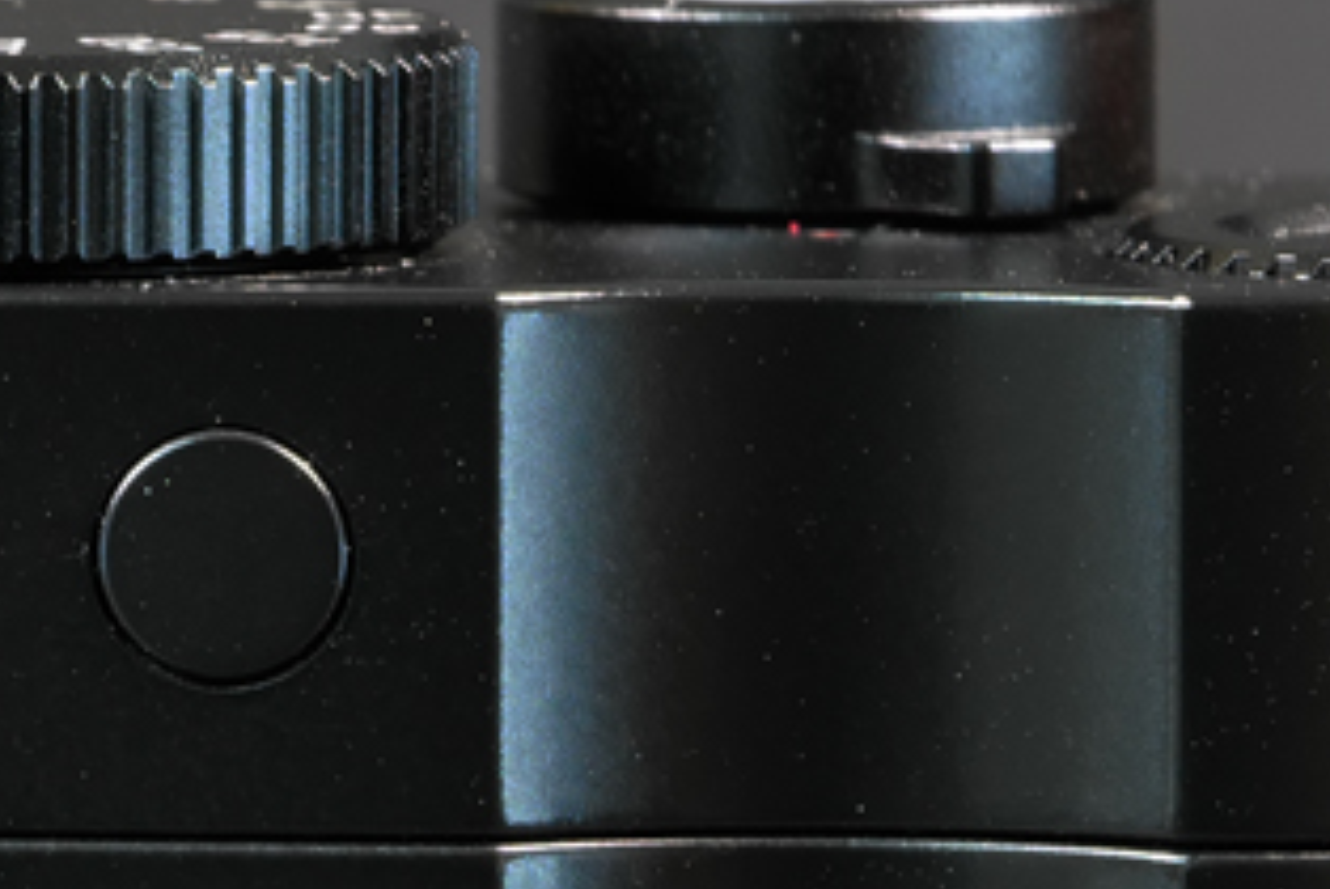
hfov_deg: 4.5
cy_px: 1799
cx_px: -1012
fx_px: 16936
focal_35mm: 458
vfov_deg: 3.0
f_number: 16
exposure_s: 2.5
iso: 800
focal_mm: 90
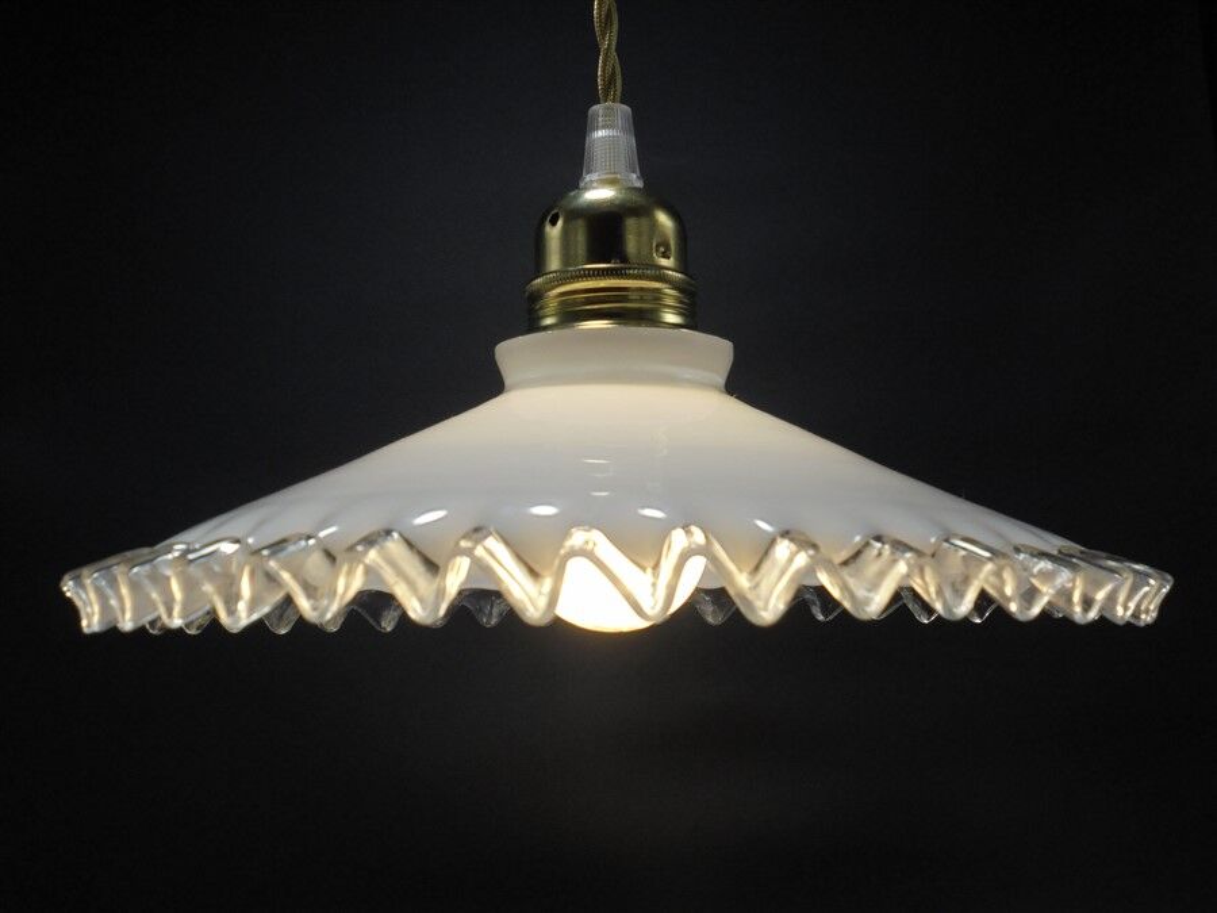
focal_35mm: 43
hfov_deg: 43.9
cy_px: 456
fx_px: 1512
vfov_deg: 33.6
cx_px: 608
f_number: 4.5
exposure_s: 1/100
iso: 100
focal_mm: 7.8
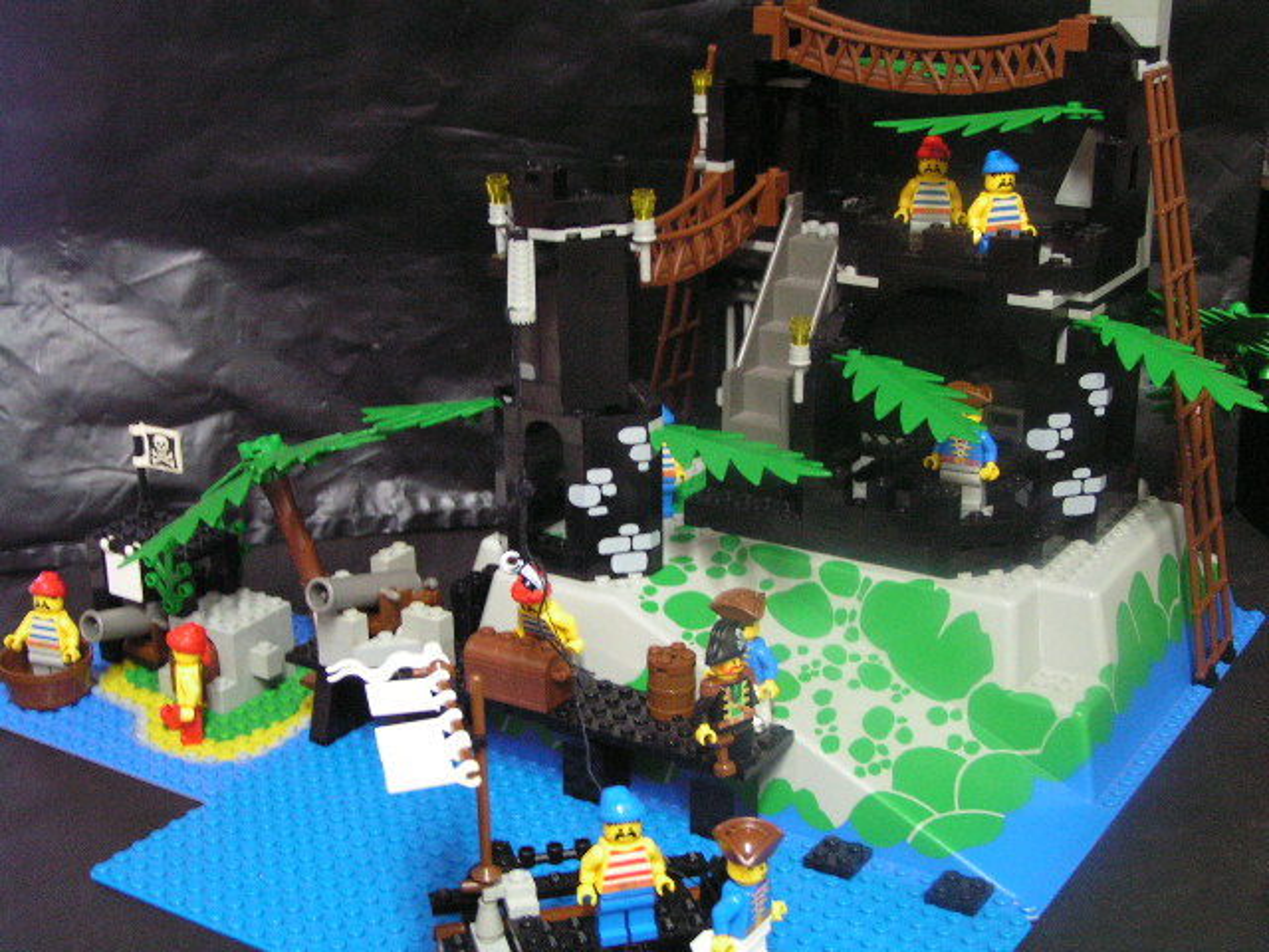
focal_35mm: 49
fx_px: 1796
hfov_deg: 38.9
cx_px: 634
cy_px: 476
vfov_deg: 29.7
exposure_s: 1/4
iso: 200
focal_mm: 8.2
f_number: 3.2
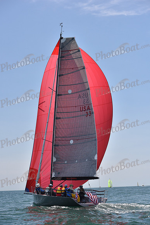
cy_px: 112
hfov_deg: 19.5
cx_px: 75
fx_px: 437
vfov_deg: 28.8
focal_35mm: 70
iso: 400
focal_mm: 70
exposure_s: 1/800
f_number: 6.3
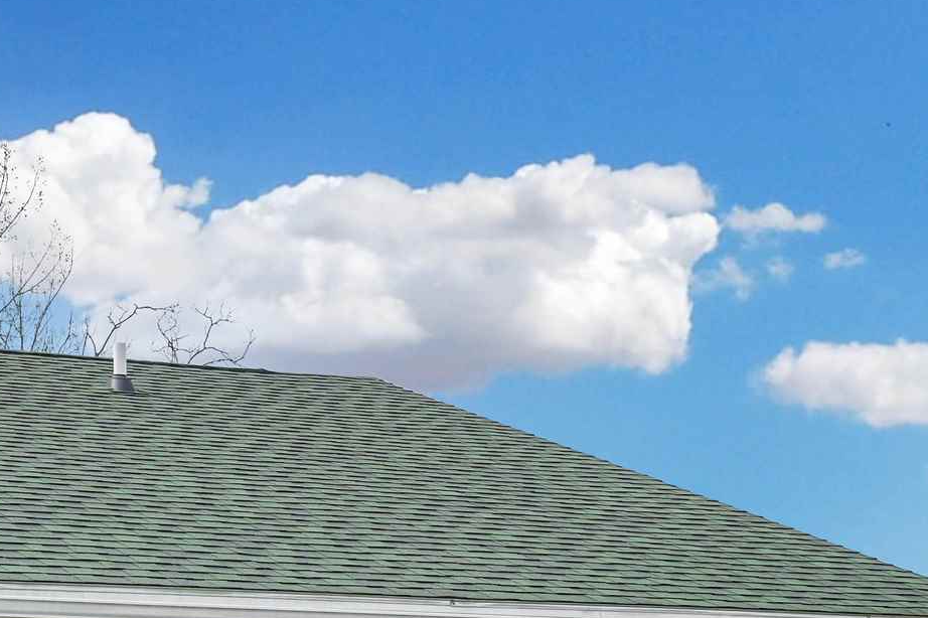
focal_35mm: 90
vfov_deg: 14.0
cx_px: -62
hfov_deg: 21.6
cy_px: 983
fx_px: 2319
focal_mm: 27
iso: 400
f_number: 14
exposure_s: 1/500
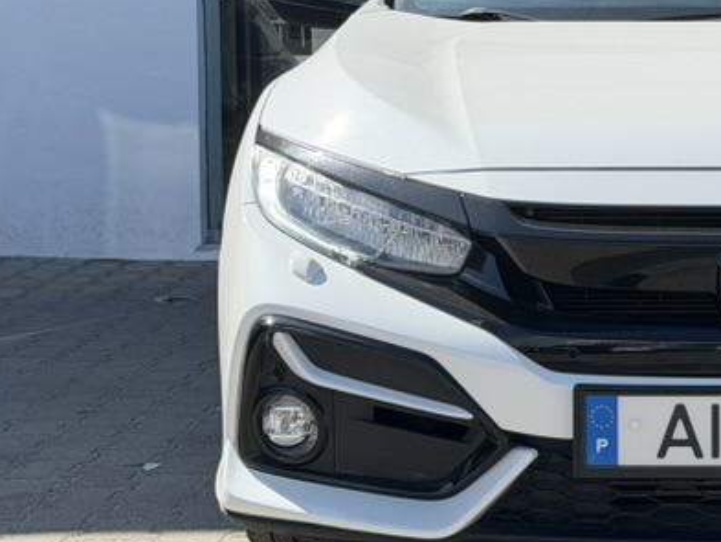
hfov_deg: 15.4
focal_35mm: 125
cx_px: 774
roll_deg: +0.6
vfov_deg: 11.8
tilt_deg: -2.9
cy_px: 110
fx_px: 2604
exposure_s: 1/3704
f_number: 1.78
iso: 64
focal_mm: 6.76
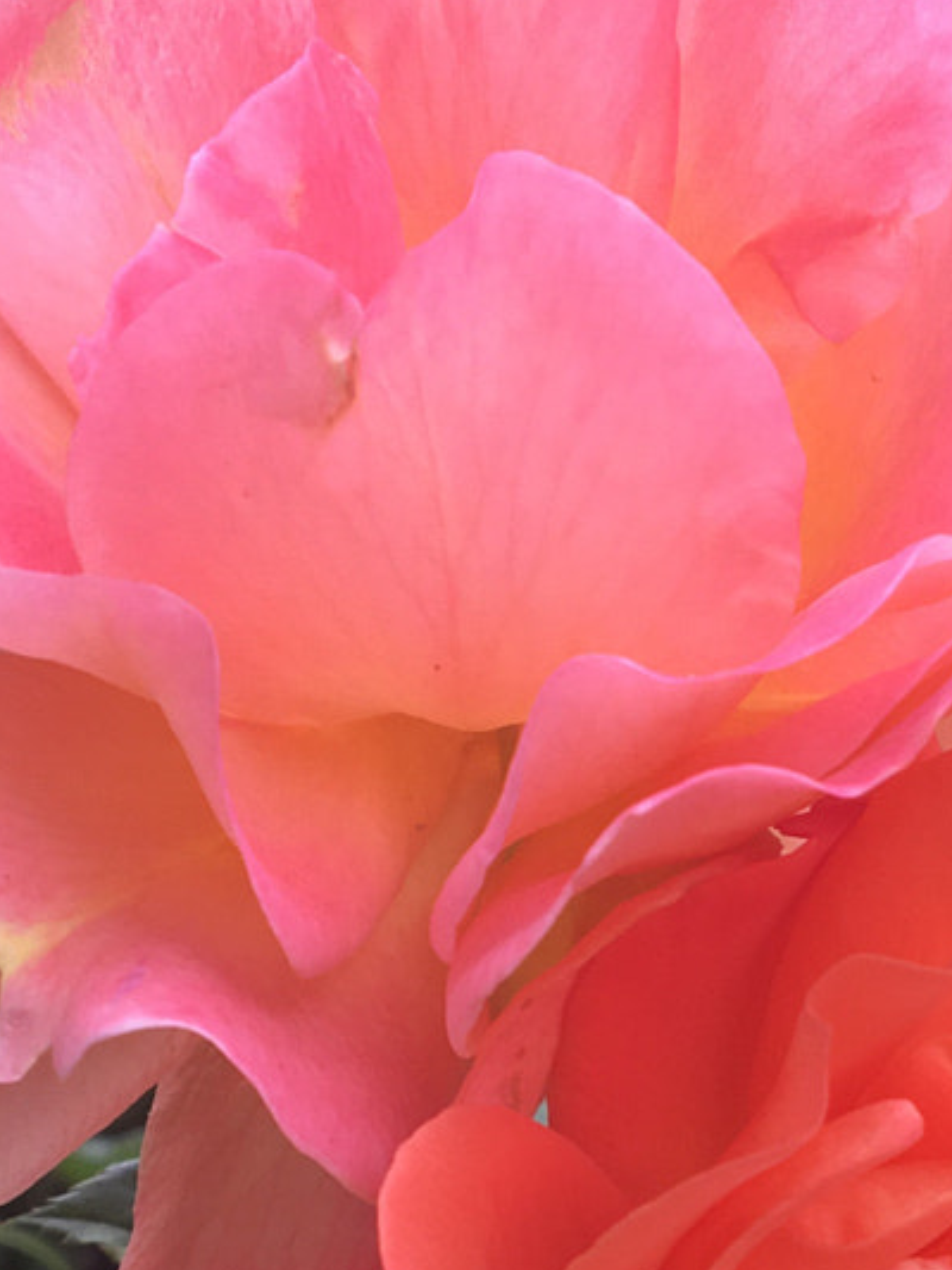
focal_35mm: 87
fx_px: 3189
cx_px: 676
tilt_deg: -26.7
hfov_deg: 16.9
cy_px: 1227
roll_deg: +2.9
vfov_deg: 21.8
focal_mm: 4.15
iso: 25
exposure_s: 1/103
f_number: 2.2
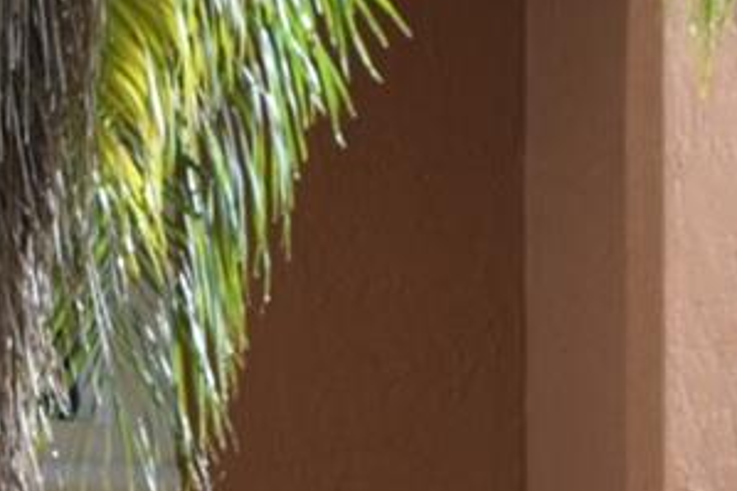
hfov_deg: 5.1
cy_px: 503
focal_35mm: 402
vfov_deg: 3.4
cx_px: -222
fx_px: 8225
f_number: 7.1
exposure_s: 1/200
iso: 400
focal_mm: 50
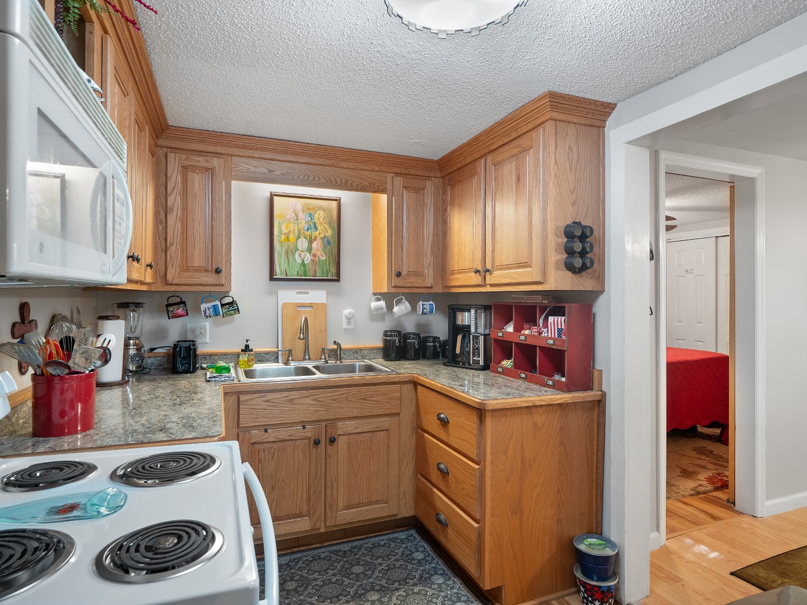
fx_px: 466
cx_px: 404
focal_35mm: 20
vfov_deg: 66.0
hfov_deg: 81.7
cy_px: 302
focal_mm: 10
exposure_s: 1/4
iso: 400
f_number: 5.6
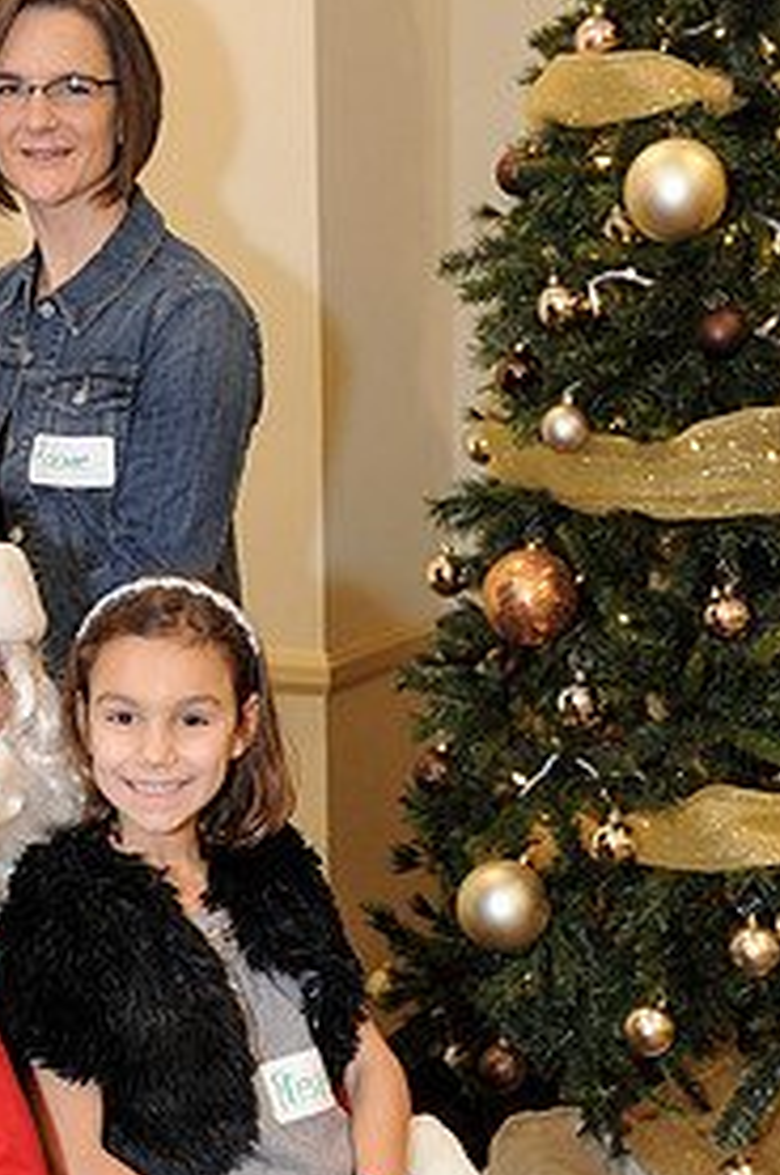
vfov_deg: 30.0
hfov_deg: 20.1
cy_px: 734
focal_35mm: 67
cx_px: 220
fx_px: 2183
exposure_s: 1/100
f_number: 4
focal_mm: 32
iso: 1600
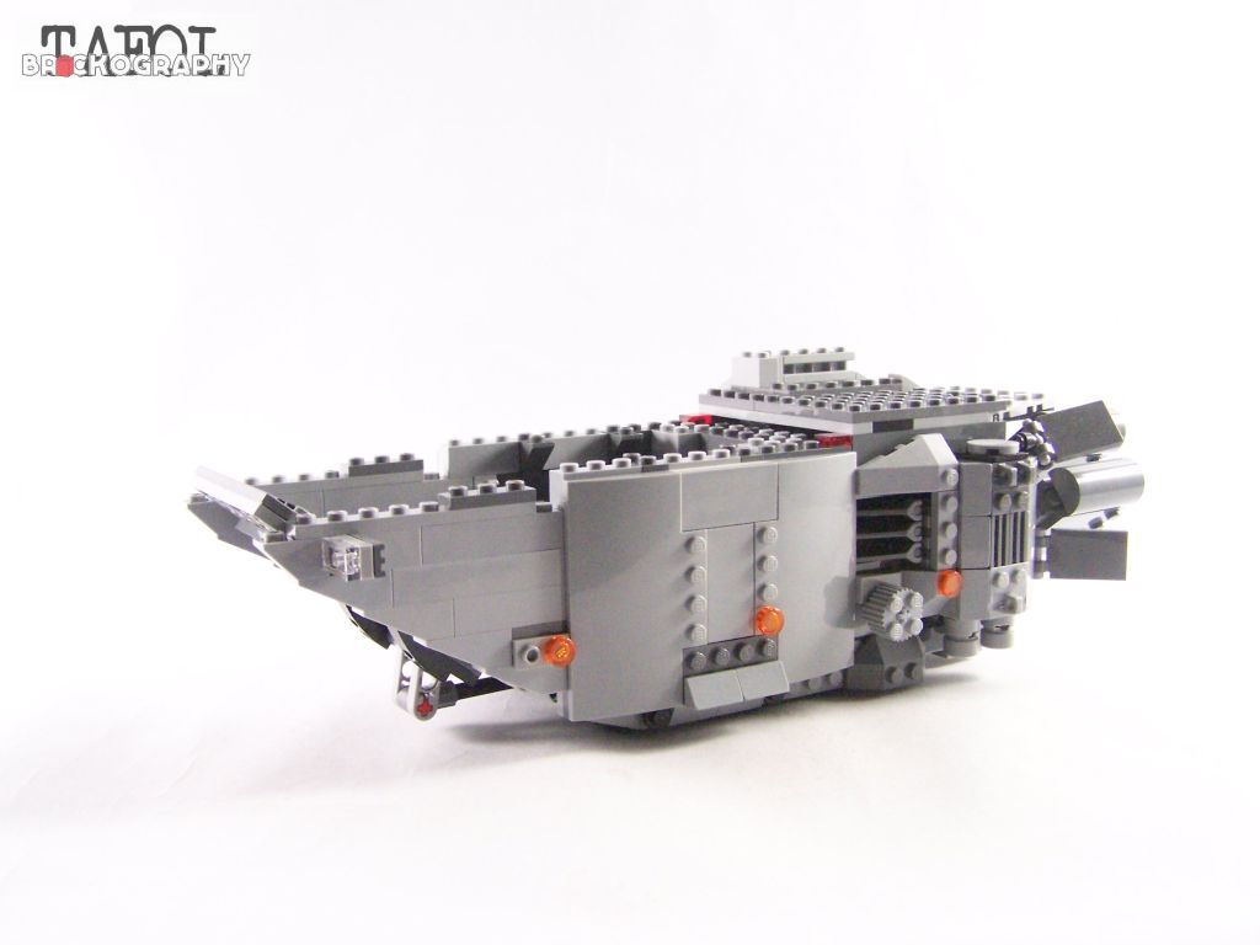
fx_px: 1383
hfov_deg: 49.0
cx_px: 630
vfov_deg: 37.7
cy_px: 472
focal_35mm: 38
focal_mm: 6.3
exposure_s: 1/60
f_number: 3.2
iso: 400
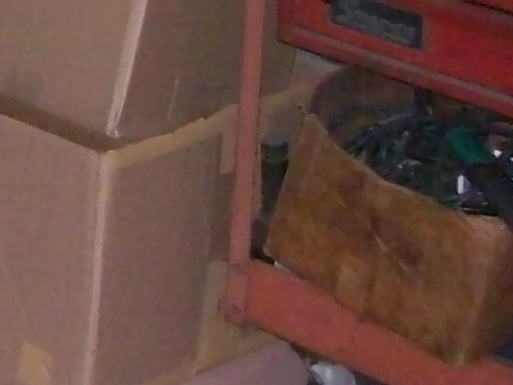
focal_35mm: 165
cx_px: -630
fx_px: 2446
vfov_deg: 8.7
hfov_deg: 10.6
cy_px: -299
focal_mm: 6
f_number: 2.7
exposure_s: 1/64
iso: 160
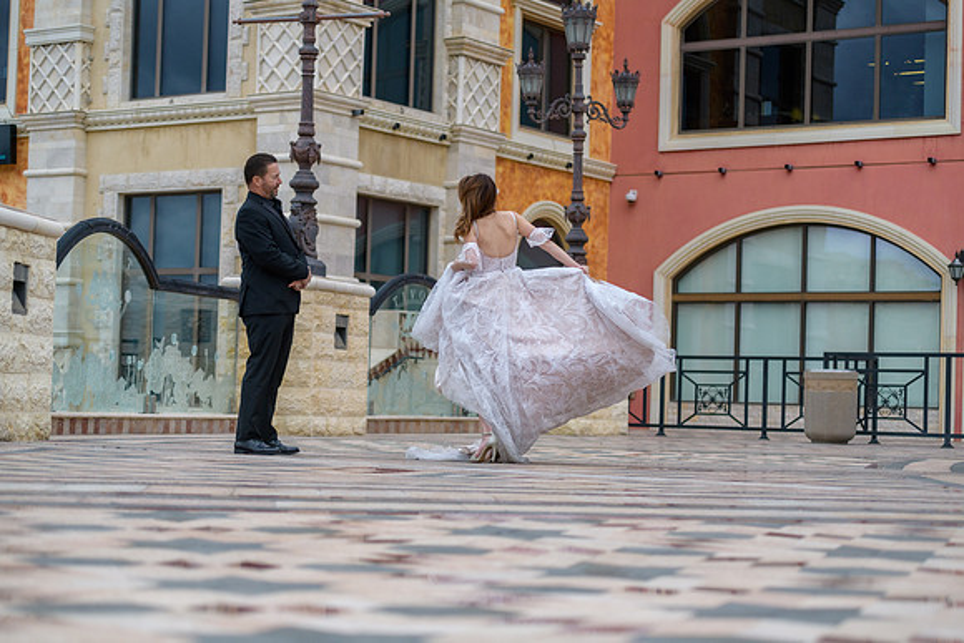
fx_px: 1875
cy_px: 322
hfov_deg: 28.8
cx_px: 482
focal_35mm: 70
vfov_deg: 19.5
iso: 400
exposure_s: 1/3200
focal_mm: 70
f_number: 2.8
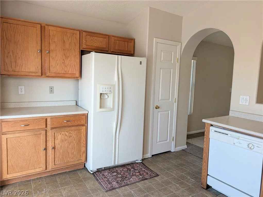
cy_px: 98
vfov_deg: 56.9
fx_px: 183
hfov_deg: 71.5
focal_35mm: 24
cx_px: 132
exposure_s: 1/120
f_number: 1.68
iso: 70
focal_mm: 6.9
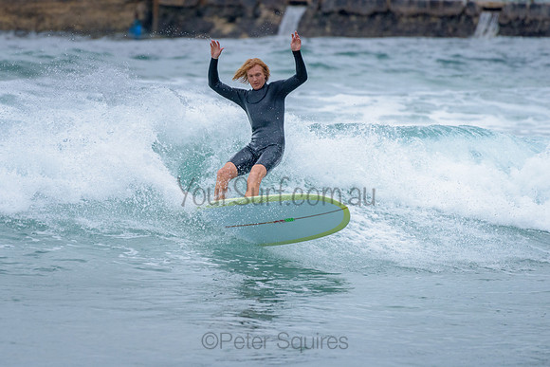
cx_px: 217
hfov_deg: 3.4
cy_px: 171
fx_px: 9371
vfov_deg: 2.2
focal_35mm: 613
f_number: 5.6
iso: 1600
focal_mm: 500
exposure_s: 1/2000
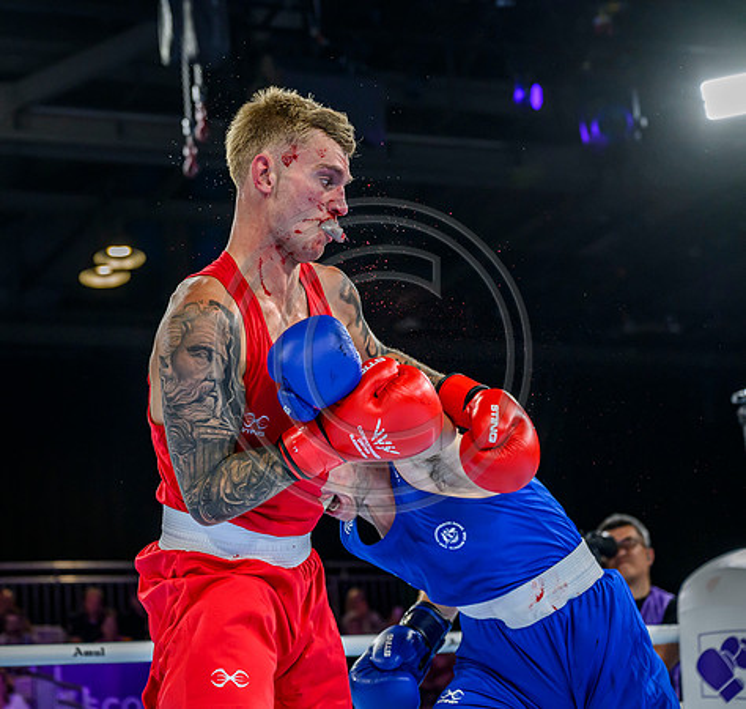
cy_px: 274
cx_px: 321
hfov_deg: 20.8
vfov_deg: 19.8
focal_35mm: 85
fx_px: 2027
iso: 2000
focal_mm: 56
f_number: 3.2
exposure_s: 1/1600
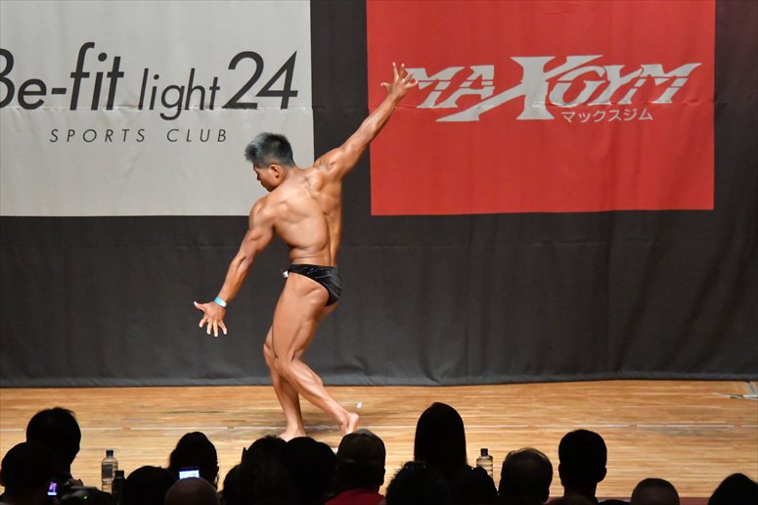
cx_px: 379
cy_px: 252
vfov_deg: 6.3
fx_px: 4567
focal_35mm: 217
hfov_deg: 9.5
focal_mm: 145
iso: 16000
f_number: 5.6
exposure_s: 1/400
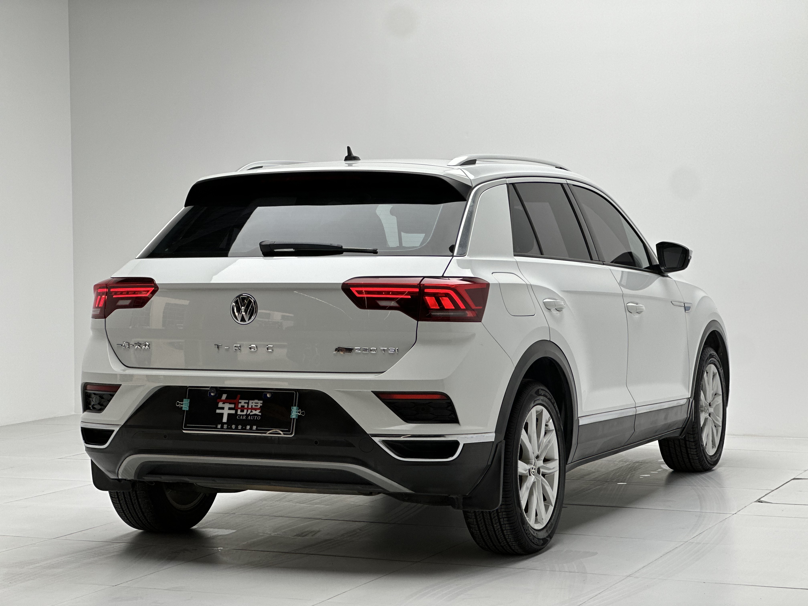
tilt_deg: -0.5
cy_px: 303
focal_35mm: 77
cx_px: 404
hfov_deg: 25.3
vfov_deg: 19.1
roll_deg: +0.4
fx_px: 1797
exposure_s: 1/100
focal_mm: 9
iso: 40
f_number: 2.8
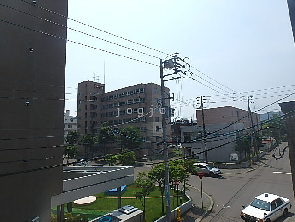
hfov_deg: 79.0
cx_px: 148
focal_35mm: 21
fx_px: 179
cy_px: 111
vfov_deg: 63.4
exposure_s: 1/640
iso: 125
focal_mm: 3.7
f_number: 6
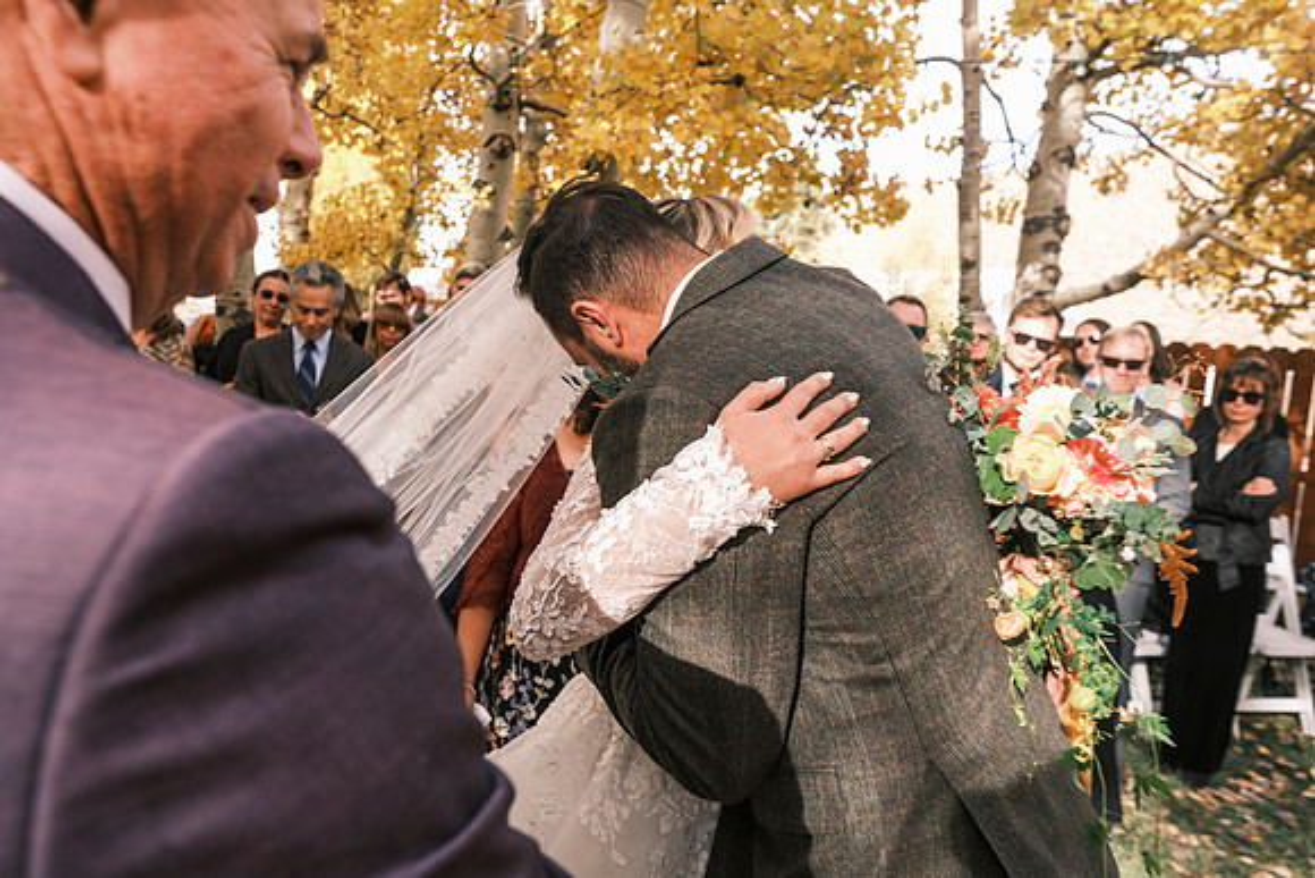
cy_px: 439
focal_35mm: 27
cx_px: 658
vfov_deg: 48.0
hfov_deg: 67.4
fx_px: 986
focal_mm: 18
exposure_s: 1/125
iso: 160
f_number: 4
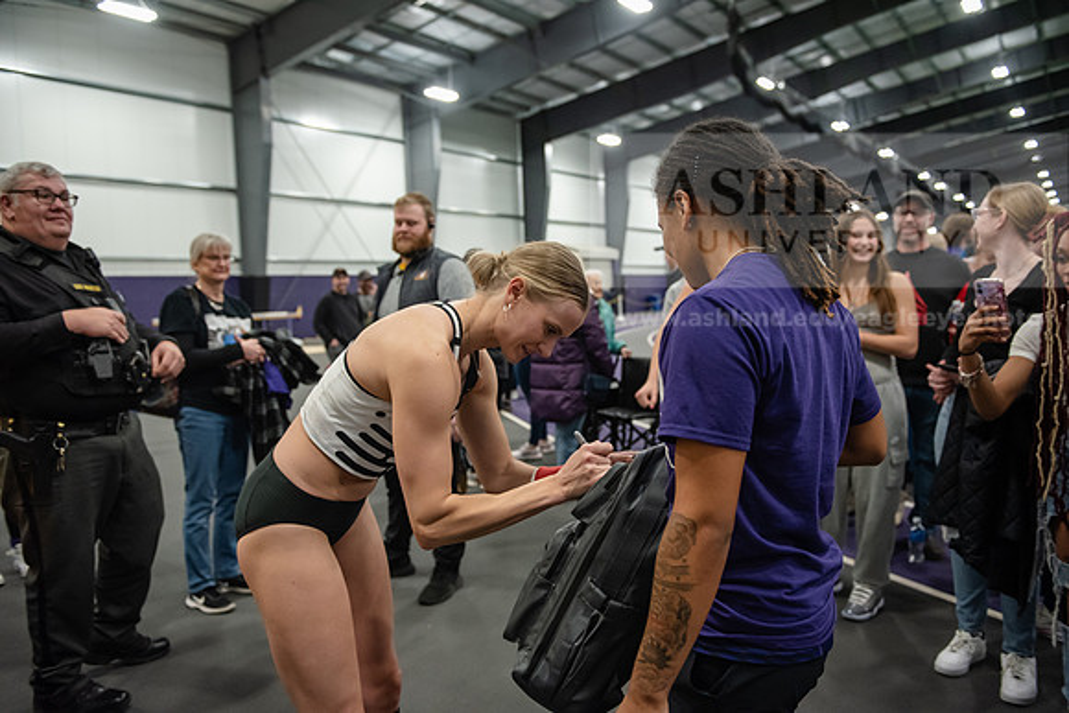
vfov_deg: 46.4
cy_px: 356
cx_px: 534
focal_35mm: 28
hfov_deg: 65.5
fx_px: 832
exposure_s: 1/320
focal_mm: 28
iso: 4000
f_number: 3.2
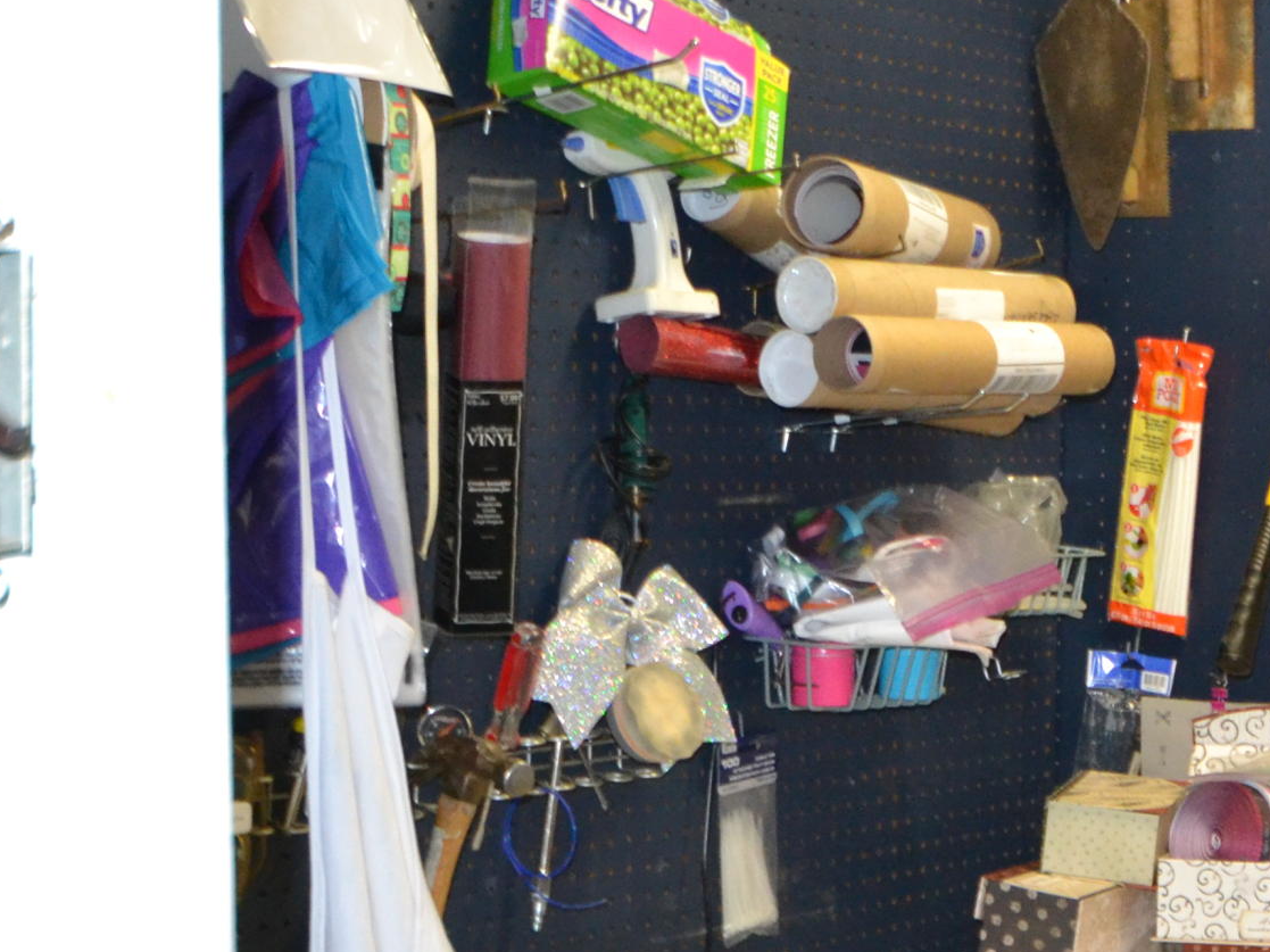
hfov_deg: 19.3
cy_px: 631
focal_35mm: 93
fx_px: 3411
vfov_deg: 15.9
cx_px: 1690
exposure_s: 1/60
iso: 2000
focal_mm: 24
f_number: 4.5
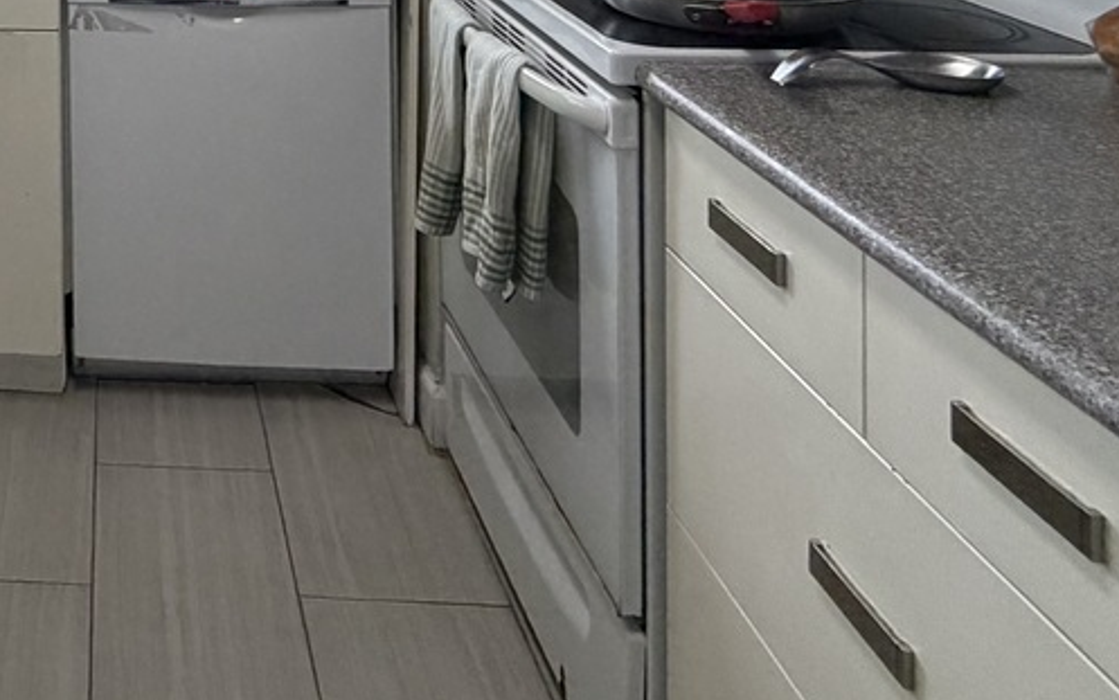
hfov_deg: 40.0
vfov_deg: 24.6
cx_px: -23
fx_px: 1312
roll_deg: +0.4
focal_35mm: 43
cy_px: -290
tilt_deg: -1.3
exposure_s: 1/120
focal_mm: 2.22
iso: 320
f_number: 2.2
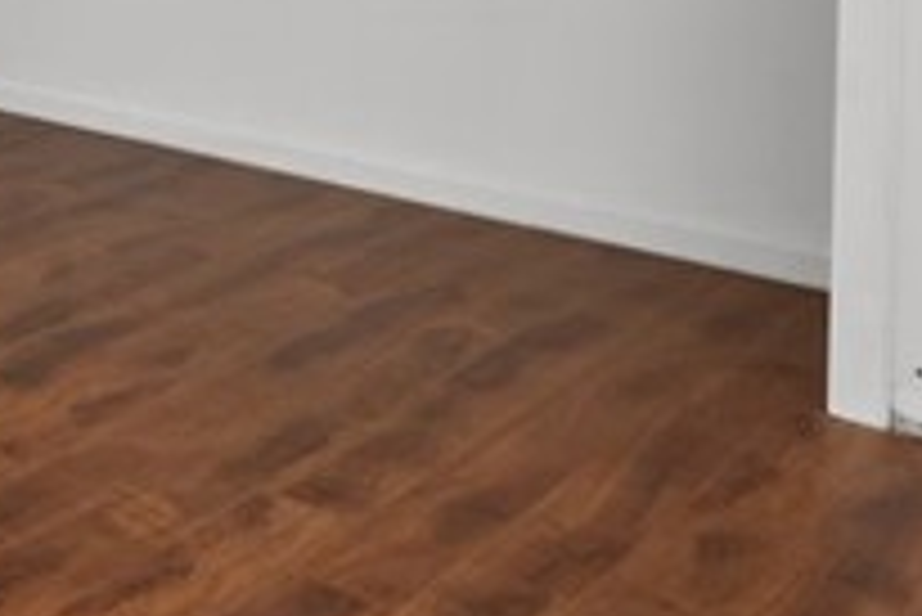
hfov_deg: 23.8
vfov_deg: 18.6
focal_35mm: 65
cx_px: -499
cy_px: -295
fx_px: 1666
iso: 100
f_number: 10
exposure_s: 1/2.5
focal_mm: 13
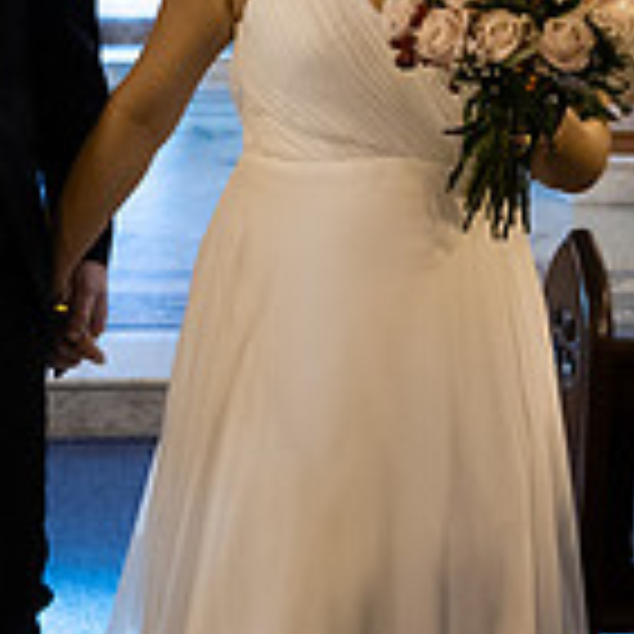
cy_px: 25
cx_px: 72
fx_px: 2466
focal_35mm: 119
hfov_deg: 14.5
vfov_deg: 14.5
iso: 1250
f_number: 3.5
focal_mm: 34
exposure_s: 1/160
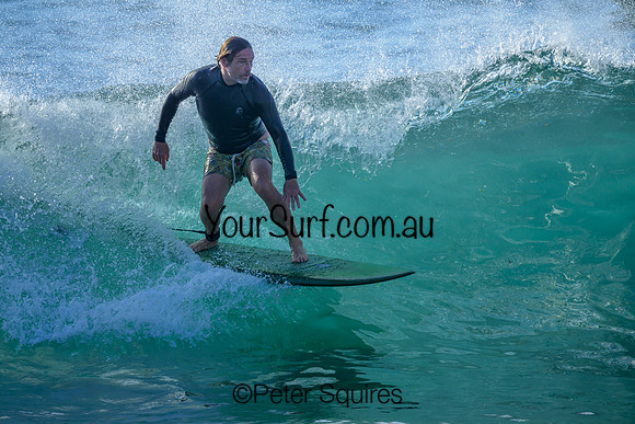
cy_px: 183
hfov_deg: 2.3
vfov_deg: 1.5
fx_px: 16044
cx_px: 285
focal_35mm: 909
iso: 400
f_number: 6.3
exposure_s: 1/2000
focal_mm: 800
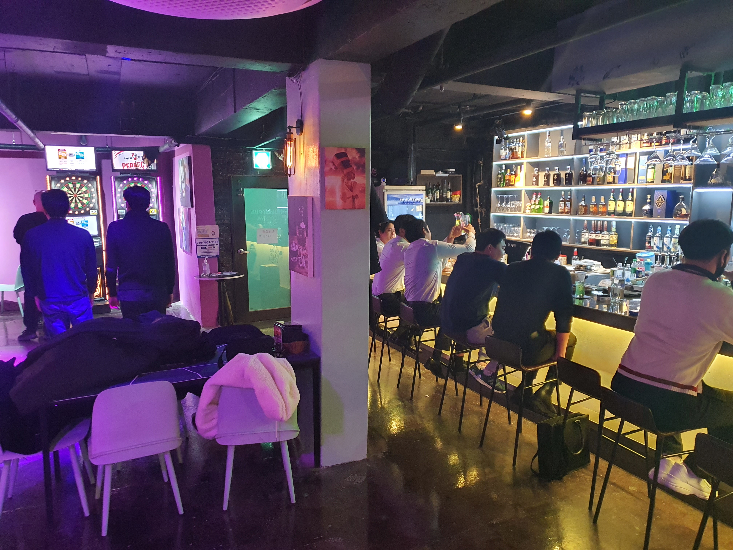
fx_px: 551
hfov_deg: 67.3
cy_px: 275
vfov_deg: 53.1
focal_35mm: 26
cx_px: 366
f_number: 1.5
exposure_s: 1/30
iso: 640
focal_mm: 4.3
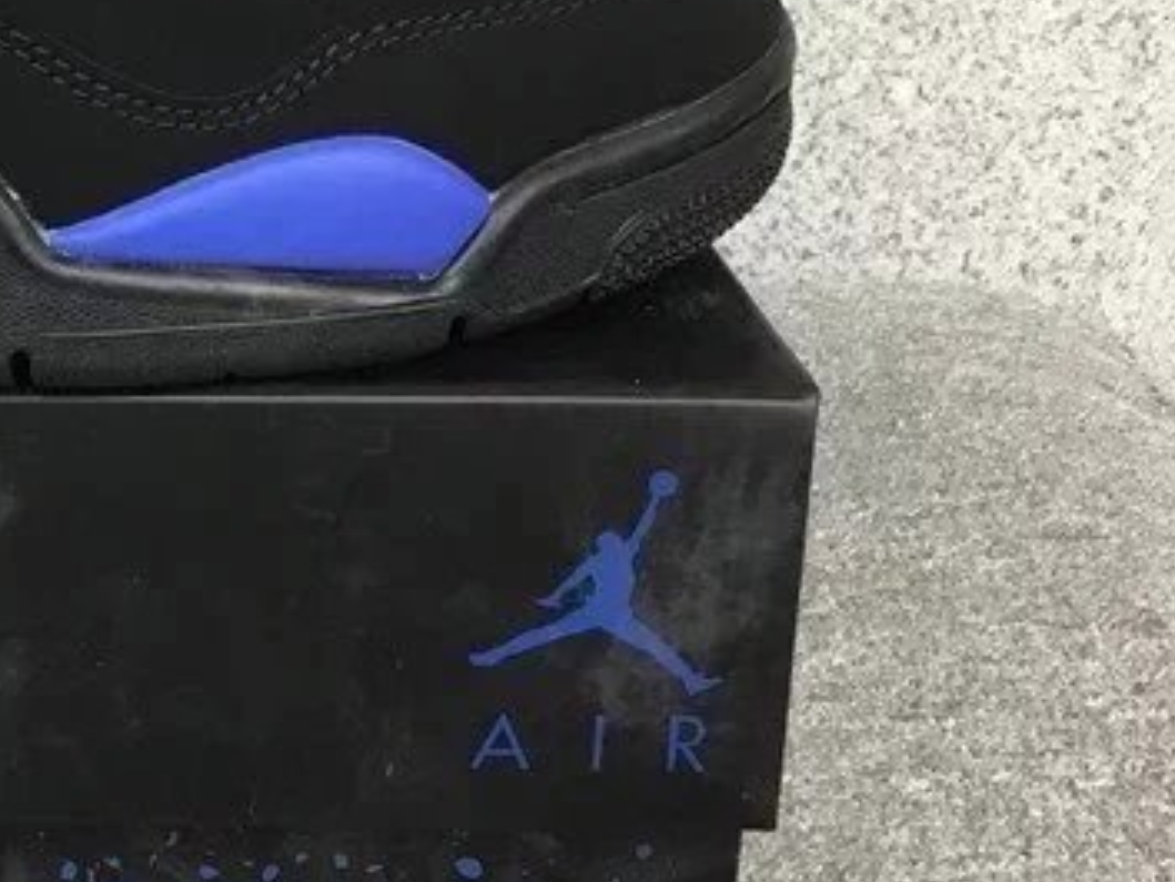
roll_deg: +0.8
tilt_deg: -18.9
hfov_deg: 23.1
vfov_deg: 18.4
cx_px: -136
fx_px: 2682
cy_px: 115
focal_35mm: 79
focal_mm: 3.3
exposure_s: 1/33
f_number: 2.4
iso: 32
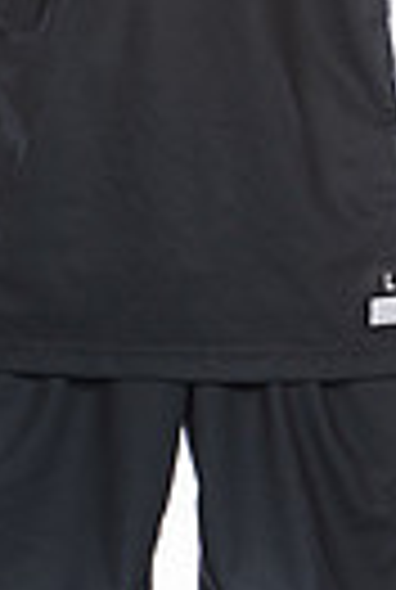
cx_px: 220
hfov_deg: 2.0
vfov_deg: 3.0
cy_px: -288
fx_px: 11390
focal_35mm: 694
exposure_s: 1/100
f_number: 5.6
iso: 100
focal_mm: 135
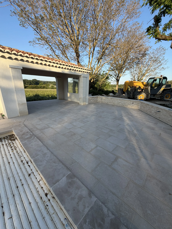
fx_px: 93
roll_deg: -2.3
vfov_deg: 102.1
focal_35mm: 14
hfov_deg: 85.7
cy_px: 114
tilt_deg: -17.3
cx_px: 86
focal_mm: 2.22
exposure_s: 1/559
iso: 40
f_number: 2.2
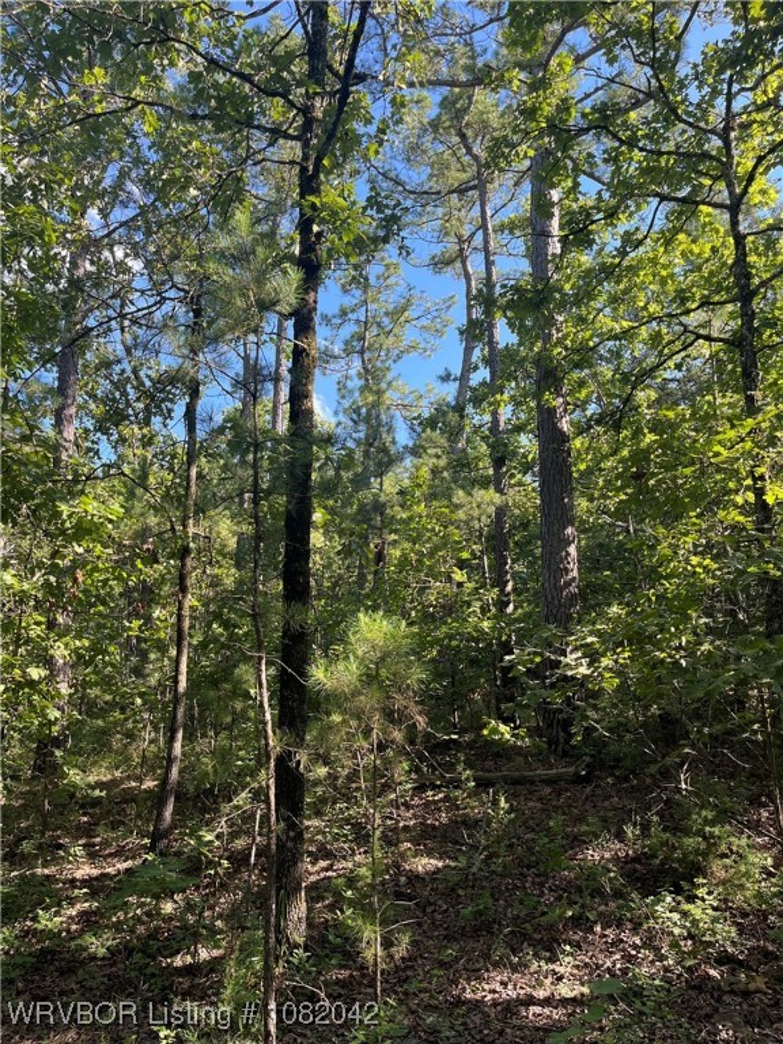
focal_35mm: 26
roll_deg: -1.2
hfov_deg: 53.1
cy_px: 522
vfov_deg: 67.3
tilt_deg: +14.6
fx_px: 784
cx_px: 392
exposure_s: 1/388
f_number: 1.6
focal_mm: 5.1
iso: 50
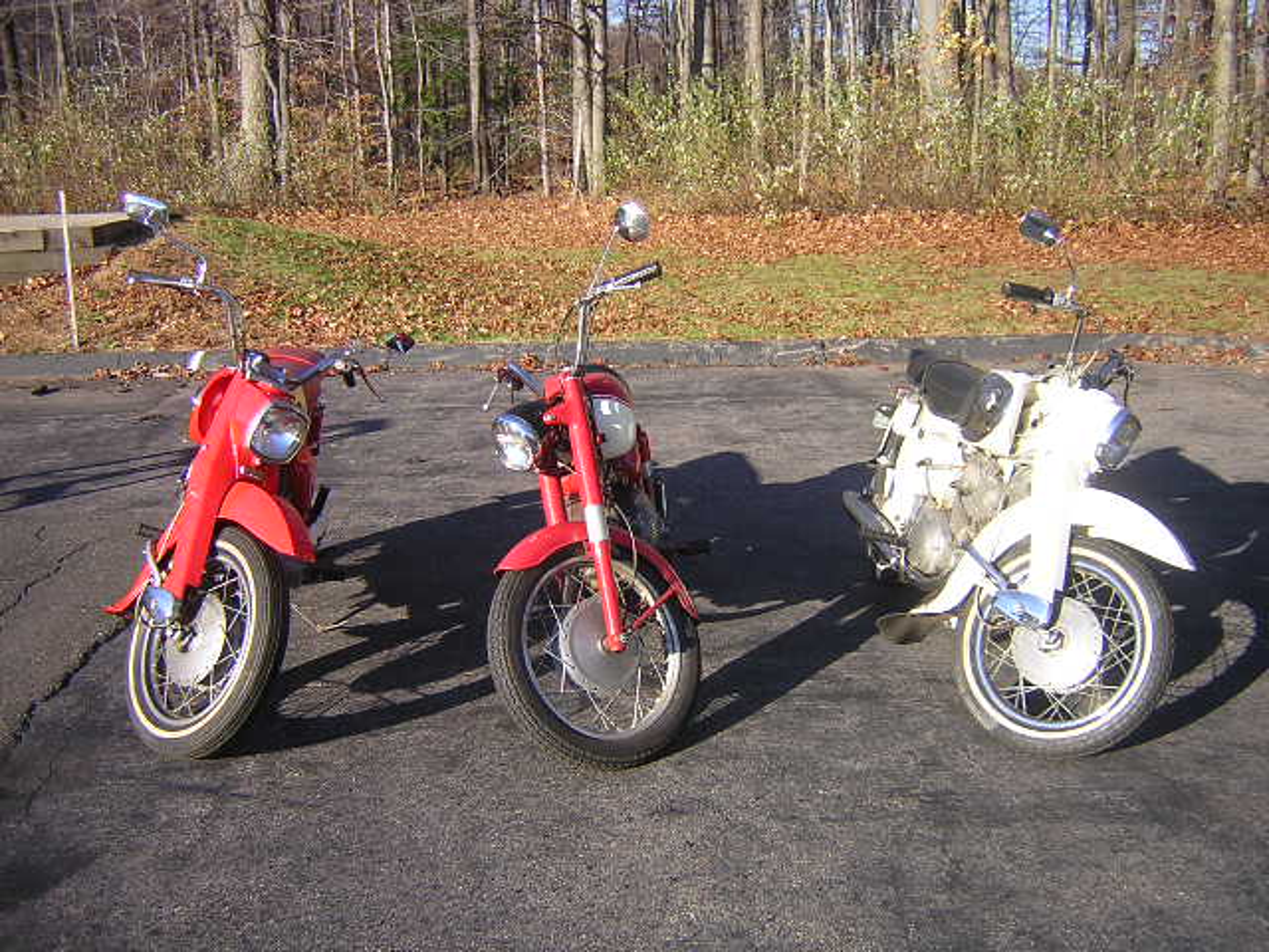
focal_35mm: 36
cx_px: 634
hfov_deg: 51.4
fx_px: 1320
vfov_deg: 39.7
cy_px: 476
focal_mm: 4.7
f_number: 2.6
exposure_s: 1/537
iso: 100
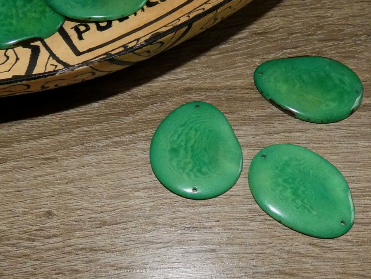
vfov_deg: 66.0
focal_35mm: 20
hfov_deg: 81.7
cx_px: 186
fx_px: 214
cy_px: 140
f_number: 2.8
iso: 800
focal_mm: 3.6
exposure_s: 1/60
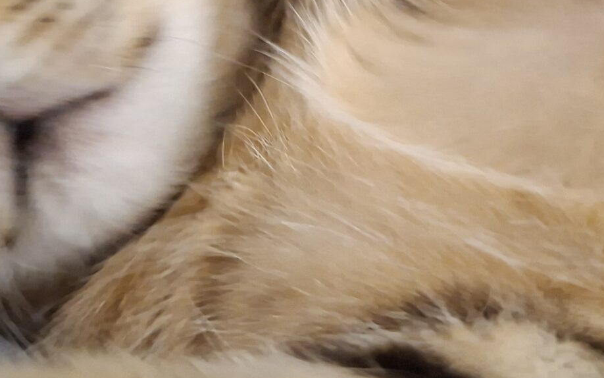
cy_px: 3
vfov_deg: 18.7
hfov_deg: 29.9
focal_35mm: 68
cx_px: 416
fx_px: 1119
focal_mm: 5.54
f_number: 1.8
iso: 1250
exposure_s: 1/17
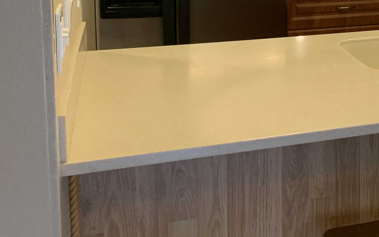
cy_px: -34
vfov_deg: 18.6
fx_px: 692
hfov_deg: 27.6
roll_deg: -2.3
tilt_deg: -6.5
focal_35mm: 67
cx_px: 430
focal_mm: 4.25
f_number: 1.8
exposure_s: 1/60
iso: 160
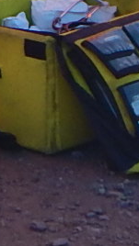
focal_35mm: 314
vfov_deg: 6.4
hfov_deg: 3.8
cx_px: -290
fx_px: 2055
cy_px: -428
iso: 125
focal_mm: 6.1
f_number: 3.3
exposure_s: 1/640
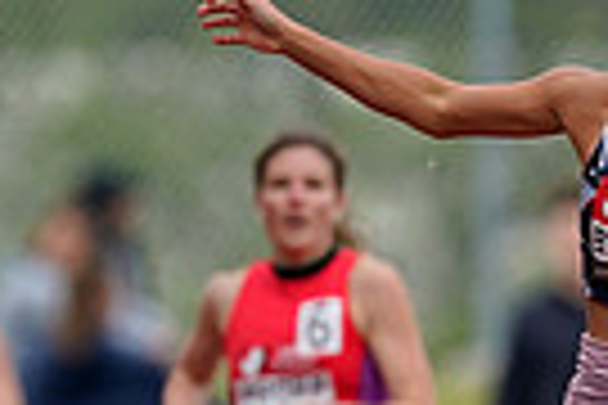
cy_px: 583
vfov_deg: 0.5
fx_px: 43502
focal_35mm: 2576
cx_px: 653
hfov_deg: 0.8
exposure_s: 1/640
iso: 400
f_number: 5
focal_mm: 600
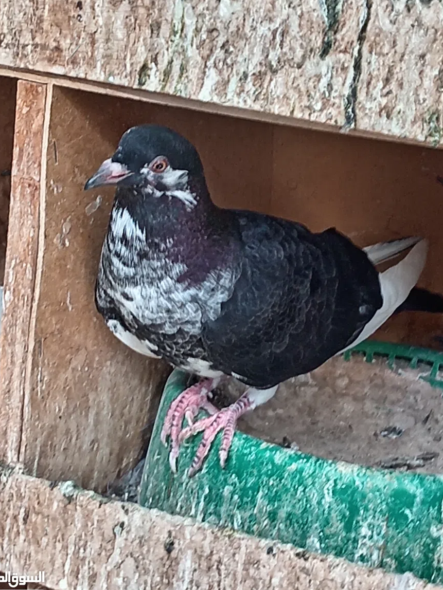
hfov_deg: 14.8
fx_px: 1706
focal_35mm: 100
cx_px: 221
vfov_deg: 19.6
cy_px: 269
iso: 211
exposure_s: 1/30
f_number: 1.8
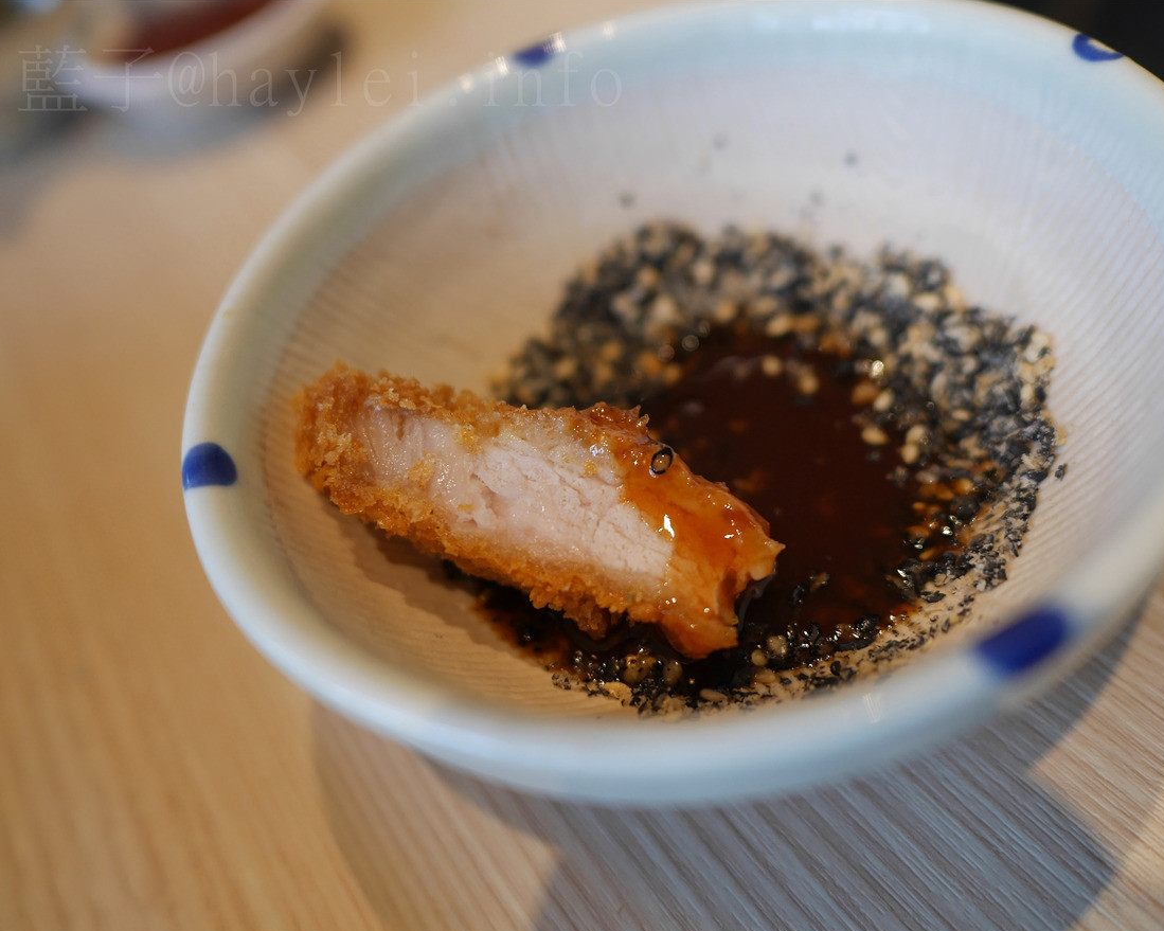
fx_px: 1102
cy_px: 474
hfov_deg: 55.7
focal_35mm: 32
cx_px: 602
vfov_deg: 45.8
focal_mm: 15
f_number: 2
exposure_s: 1/160
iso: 200
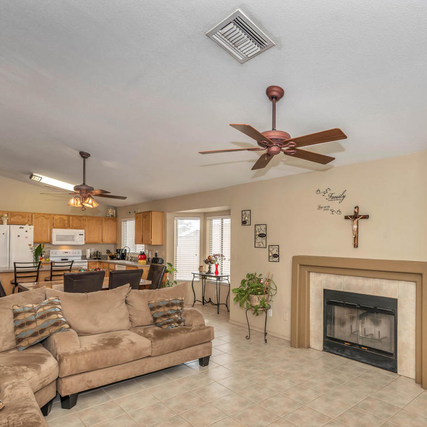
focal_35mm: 20
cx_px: 257
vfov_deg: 74.8
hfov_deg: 74.0
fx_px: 279
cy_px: 223
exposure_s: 1/50
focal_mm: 15
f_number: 5
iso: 320
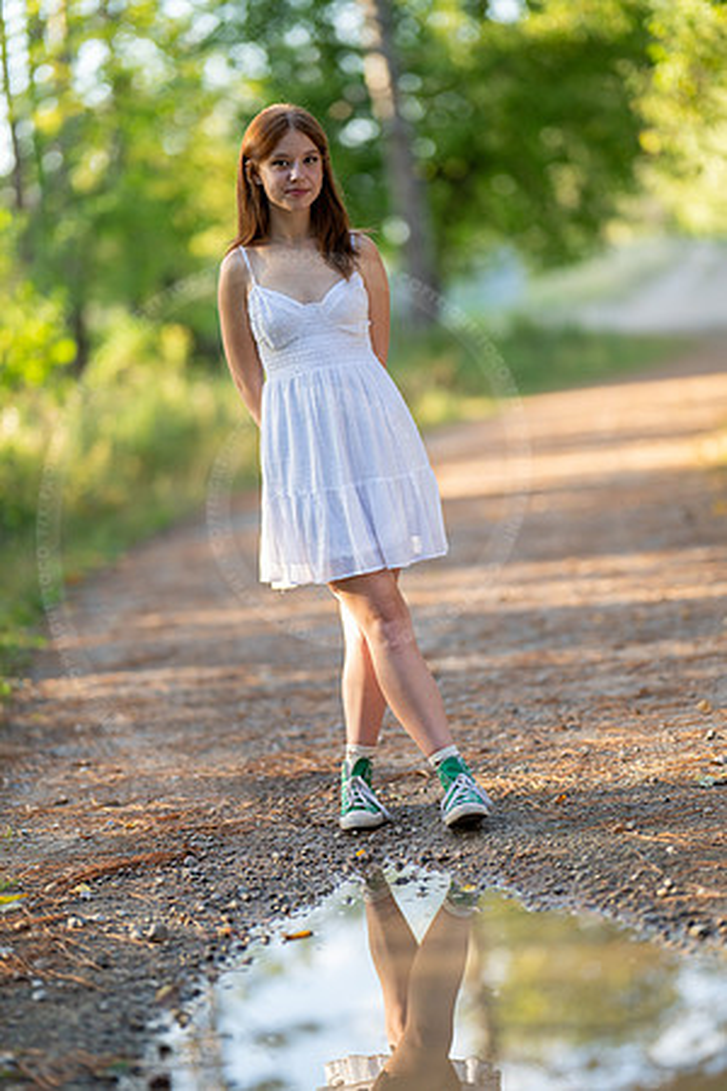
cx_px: 364
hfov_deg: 16.1
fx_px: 2575
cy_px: 546
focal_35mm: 85
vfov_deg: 23.9
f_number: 1.2
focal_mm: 85
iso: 160
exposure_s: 1/800
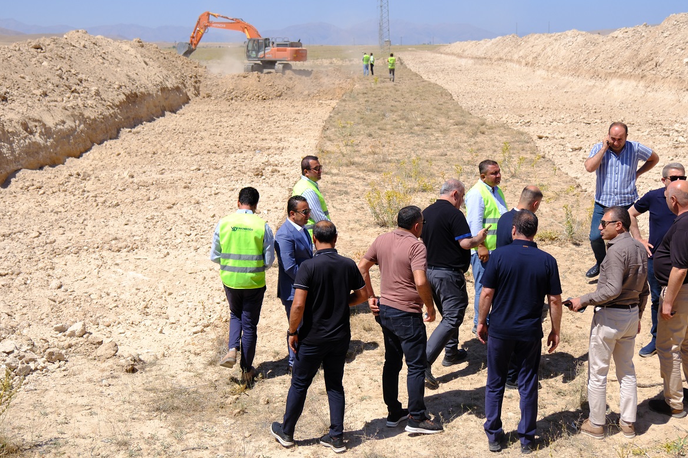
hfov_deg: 41.1
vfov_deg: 28.0
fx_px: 917
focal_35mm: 48
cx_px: 364
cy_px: 209
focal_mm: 27.5
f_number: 4
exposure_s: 1/2500
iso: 320
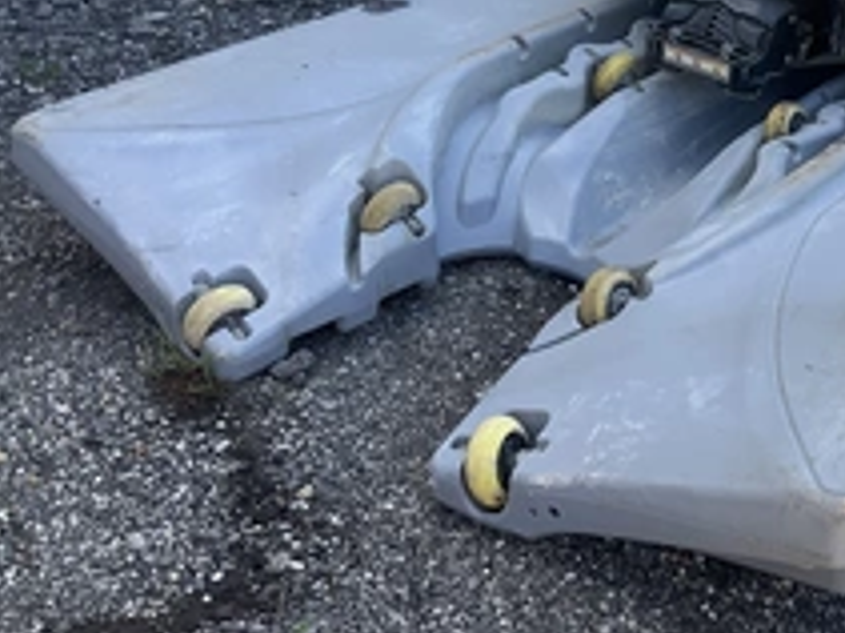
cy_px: 112
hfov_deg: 34.3
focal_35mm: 55
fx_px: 1342
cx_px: 629
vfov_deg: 26.0
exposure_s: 1/442
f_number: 1.8
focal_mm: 3
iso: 25
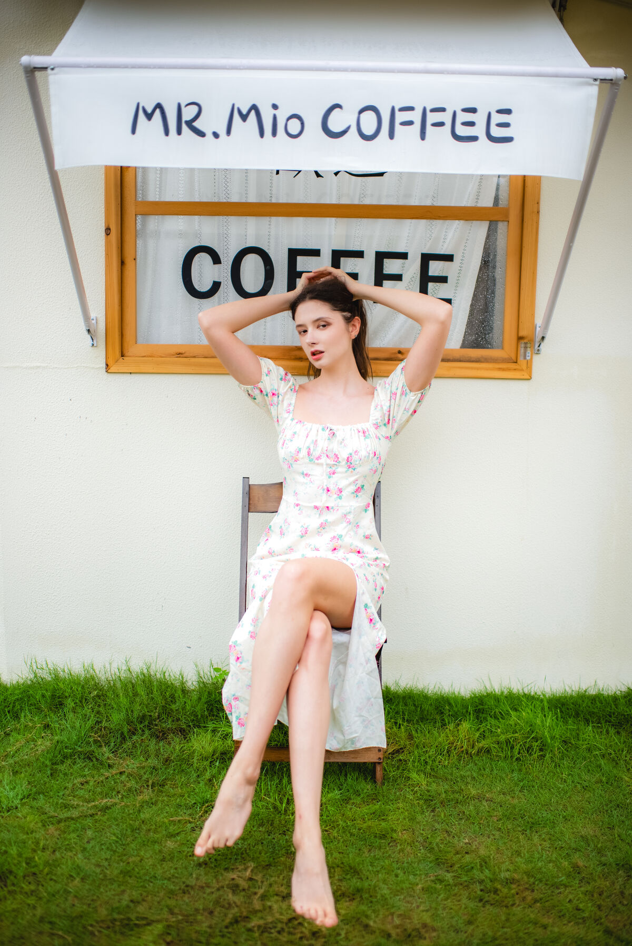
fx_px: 921
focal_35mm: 35
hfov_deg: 37.9
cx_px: 316
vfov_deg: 54.4
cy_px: 473
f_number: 1.4
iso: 320
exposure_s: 1/4000
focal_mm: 35
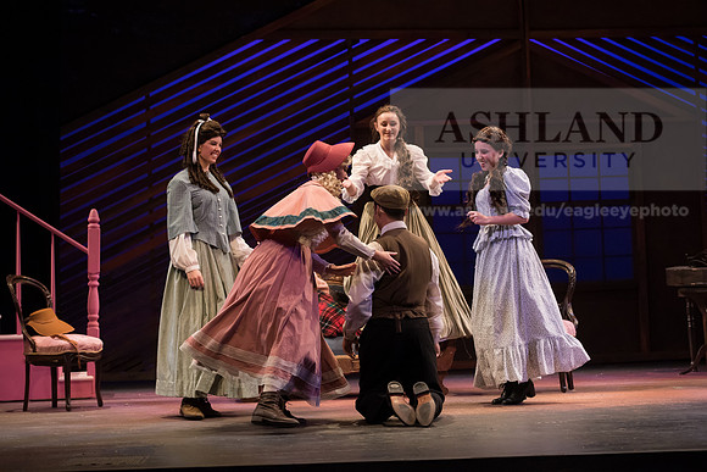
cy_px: 236
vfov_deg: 16.7
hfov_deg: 24.8
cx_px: 354
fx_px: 1611
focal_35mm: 82
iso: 3200
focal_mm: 82
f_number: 4
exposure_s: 1/320
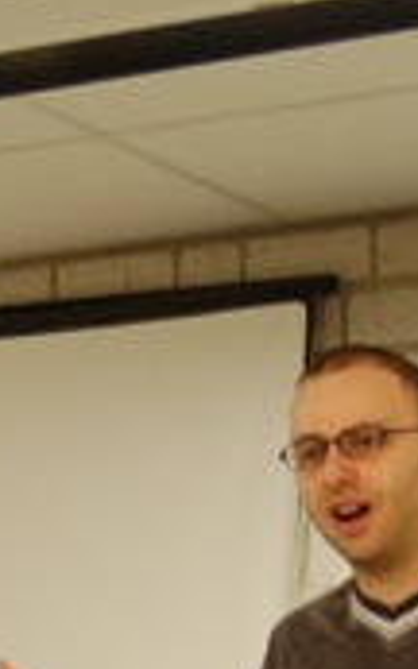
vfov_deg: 11.5
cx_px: -108
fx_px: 3302
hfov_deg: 7.2
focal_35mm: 181
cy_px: 648
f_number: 4.5
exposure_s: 1/30
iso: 800
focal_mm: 32
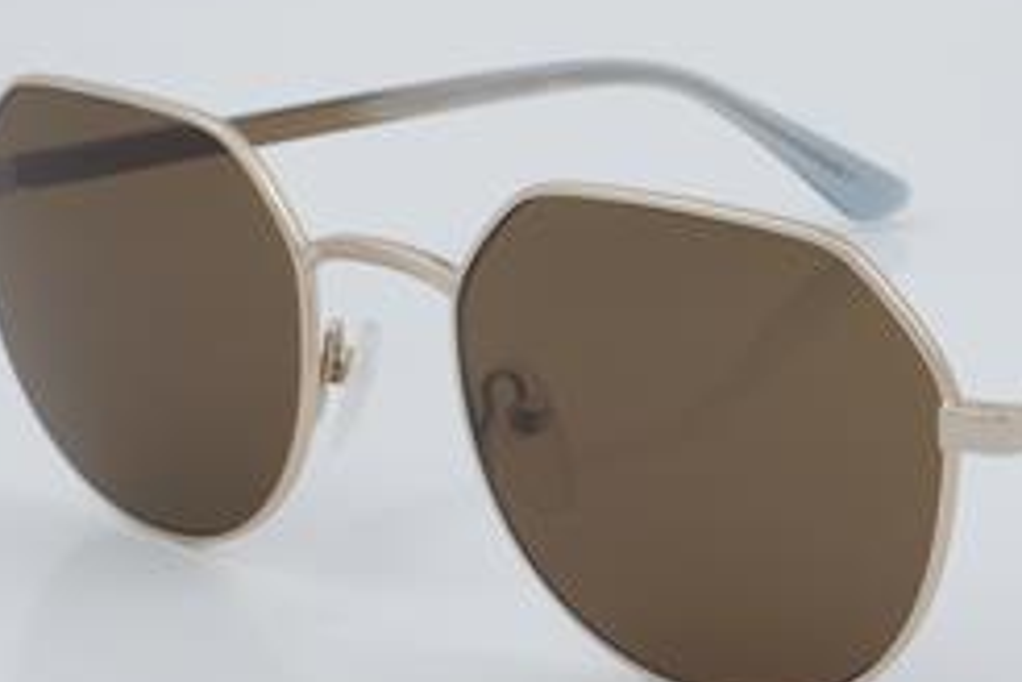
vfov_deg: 11.2
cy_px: 362
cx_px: 748
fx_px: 3463
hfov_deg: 16.7
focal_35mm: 122
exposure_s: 1/4
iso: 100
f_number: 32
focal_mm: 50
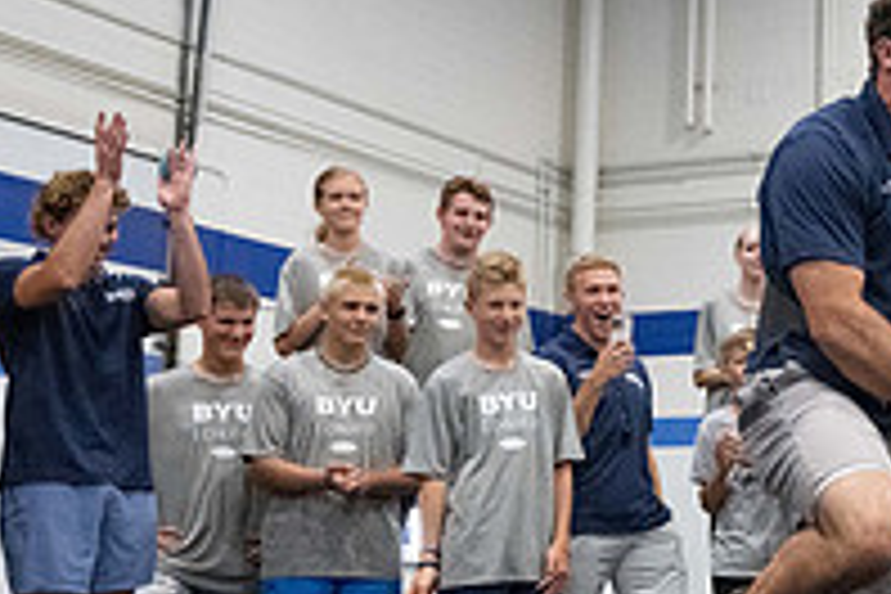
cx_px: 968
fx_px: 1881
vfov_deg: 17.9
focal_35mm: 76
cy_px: 322
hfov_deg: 24.9
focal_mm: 26
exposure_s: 1/320
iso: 10000
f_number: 4
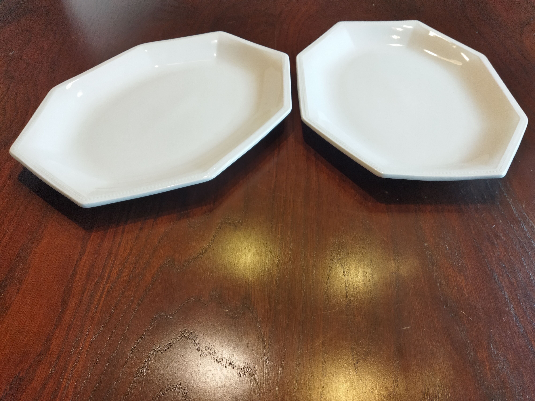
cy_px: 200
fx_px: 417
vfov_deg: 51.4
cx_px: 268
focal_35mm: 27
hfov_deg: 65.3
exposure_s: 1/50
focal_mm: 4.71
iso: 236
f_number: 1.79
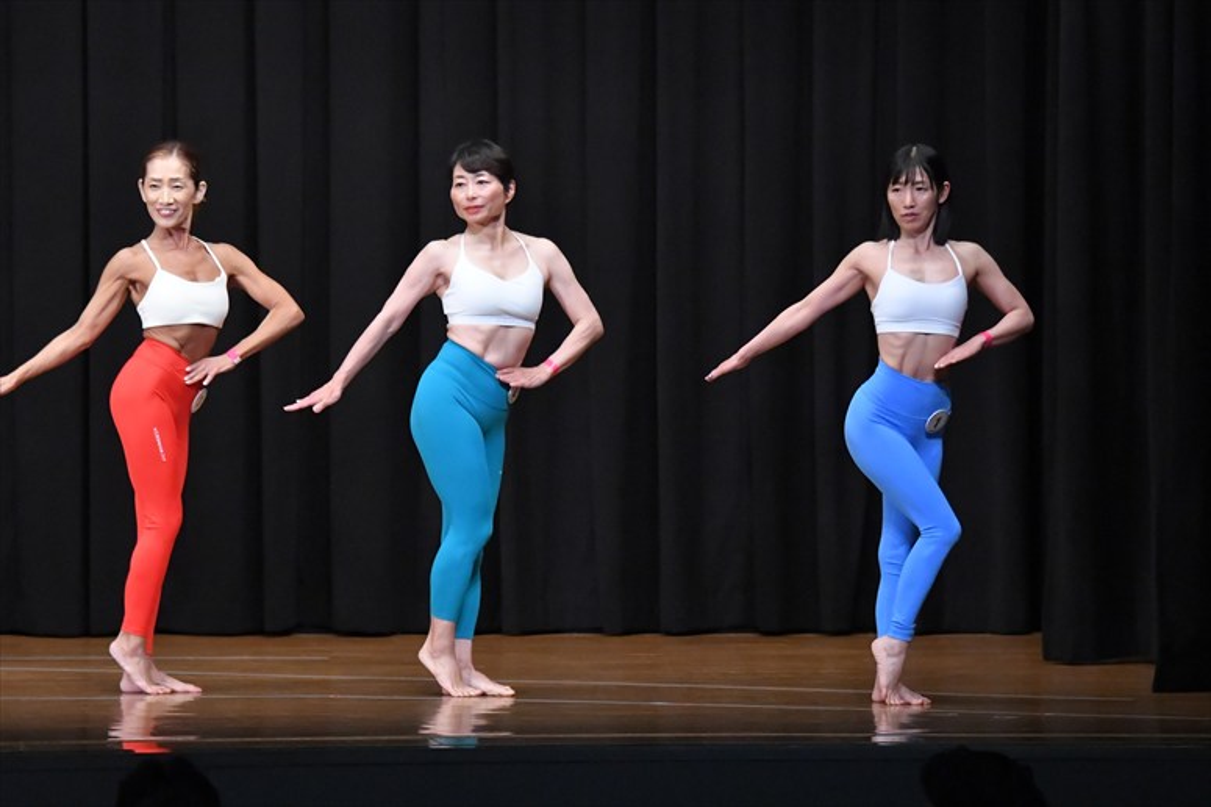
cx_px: 606
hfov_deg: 10.2
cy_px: 404
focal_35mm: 202
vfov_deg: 6.8
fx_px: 6792
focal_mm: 135
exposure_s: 1/400
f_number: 5.6
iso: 8000
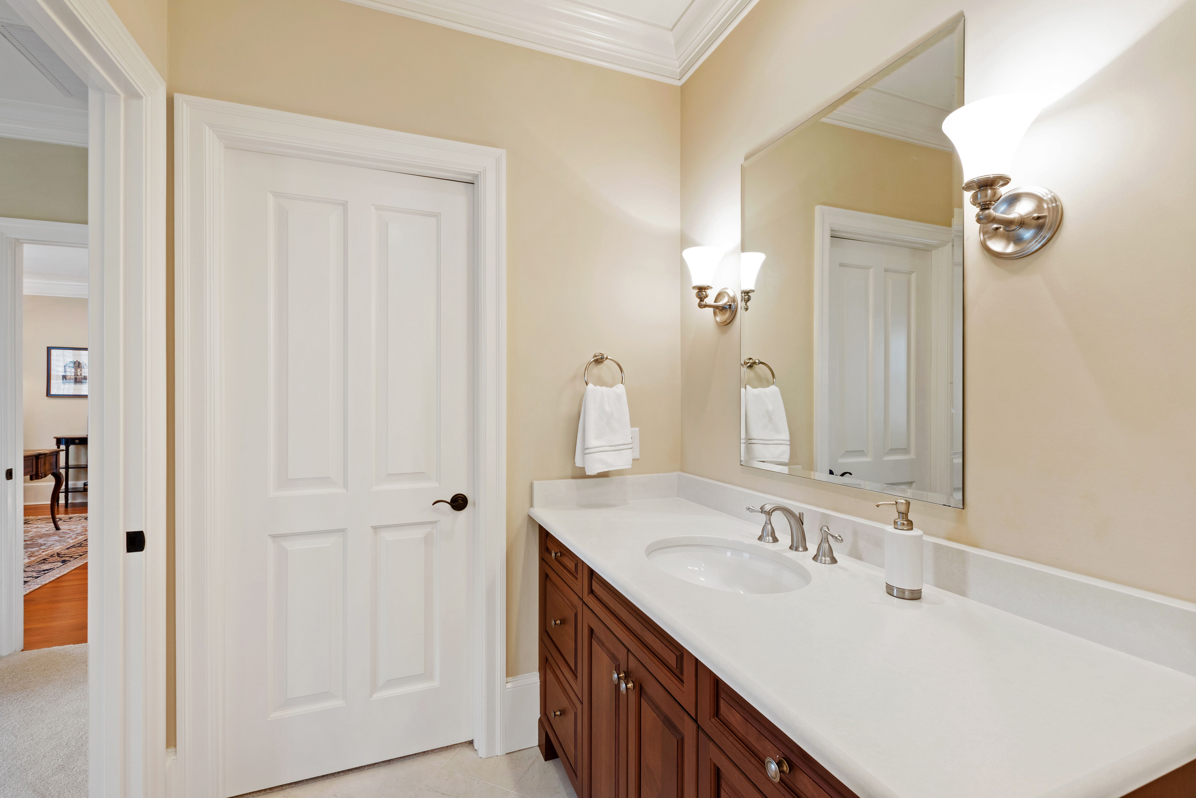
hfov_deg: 100.4
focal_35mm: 15
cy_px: 399
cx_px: 598
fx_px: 498
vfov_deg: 77.3
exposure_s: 1/1.67
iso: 100
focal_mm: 10
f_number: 8
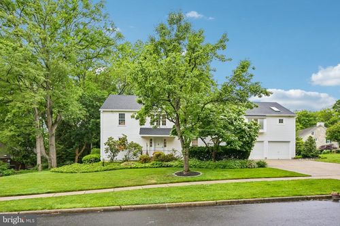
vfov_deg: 60.7
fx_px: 194
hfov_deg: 82.6
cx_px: 170
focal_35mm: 20
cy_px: 113
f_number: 8
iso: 100
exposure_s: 1/40
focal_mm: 20.5
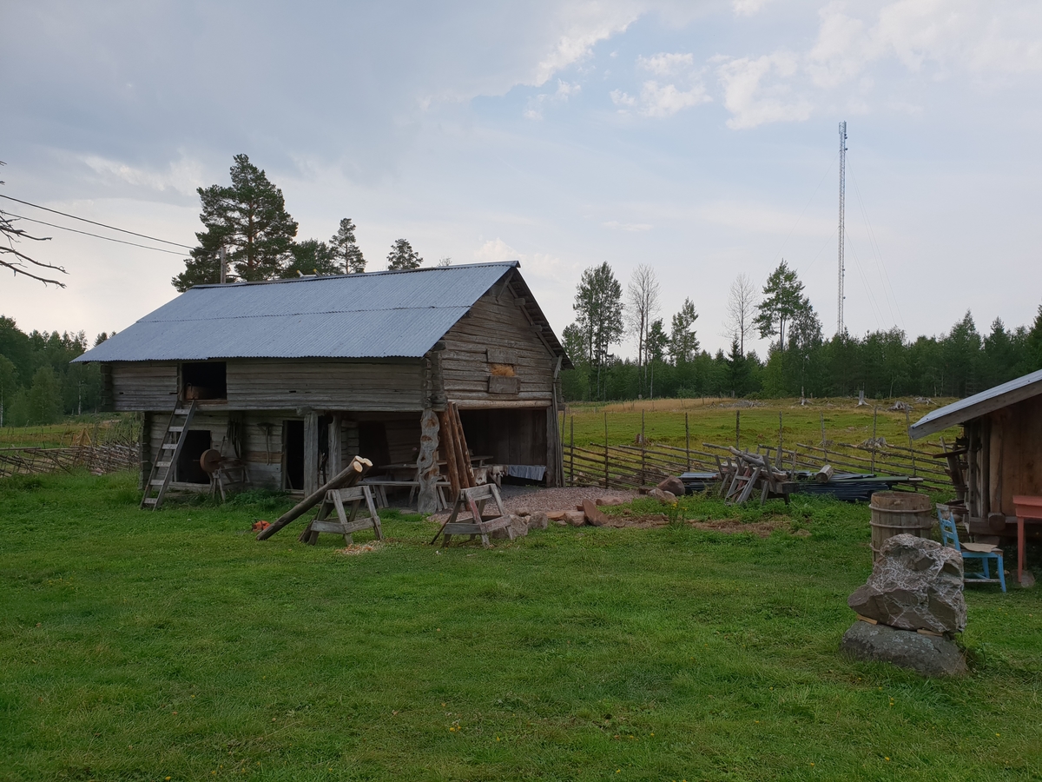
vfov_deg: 53.1
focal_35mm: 26
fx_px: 783
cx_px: 521
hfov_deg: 67.3
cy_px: 391
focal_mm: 4.3
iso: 50
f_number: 2.4
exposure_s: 1/944
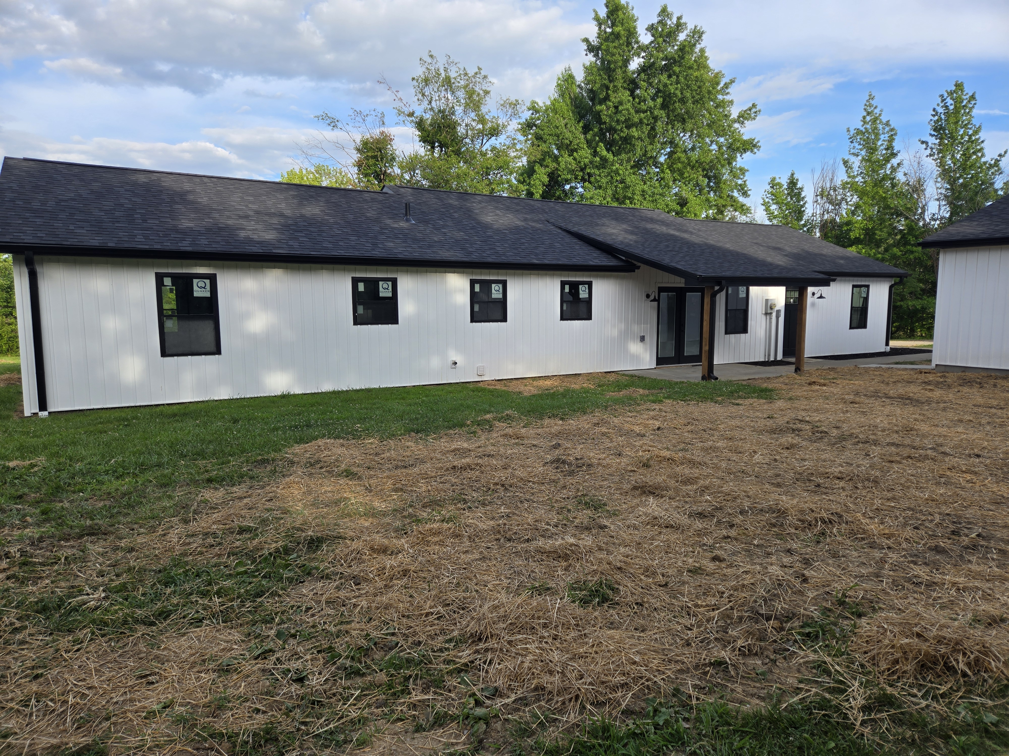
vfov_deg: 58.9
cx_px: 504
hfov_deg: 73.9
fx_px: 670
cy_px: 378
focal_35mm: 23
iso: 25
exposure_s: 1/699
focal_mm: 5.4
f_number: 1.8
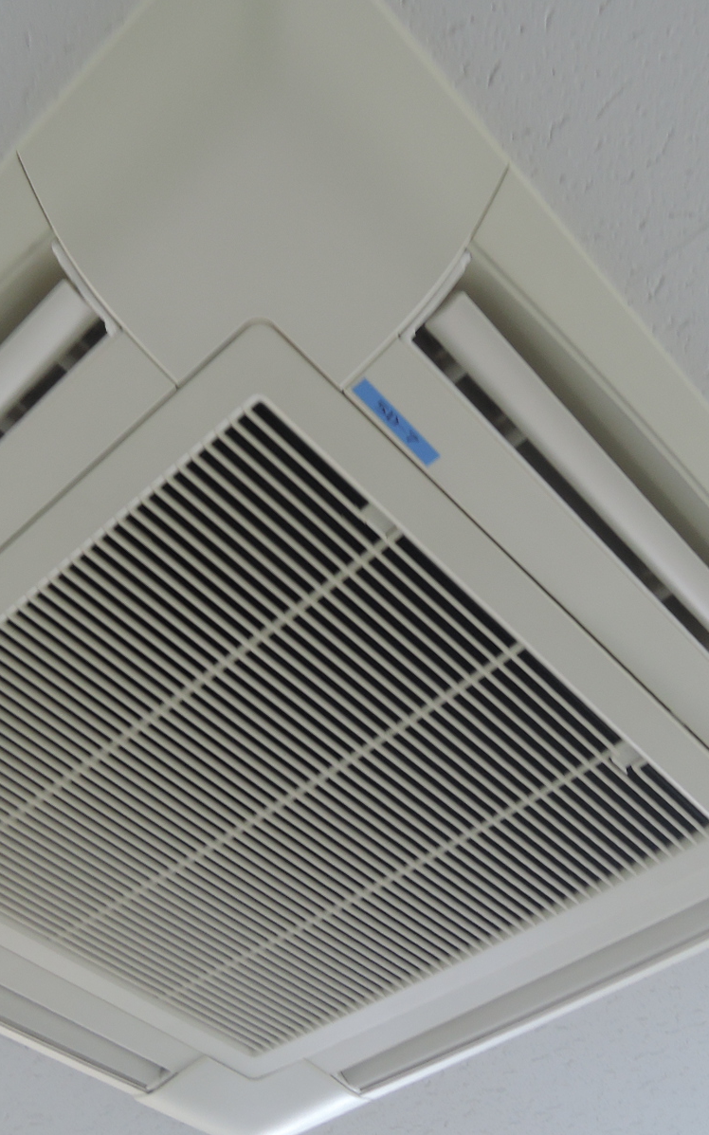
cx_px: 283
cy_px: 568
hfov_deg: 37.1
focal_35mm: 34
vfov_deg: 56.7
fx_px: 1051
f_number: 2.8
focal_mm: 5.1
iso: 250
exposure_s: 1/30
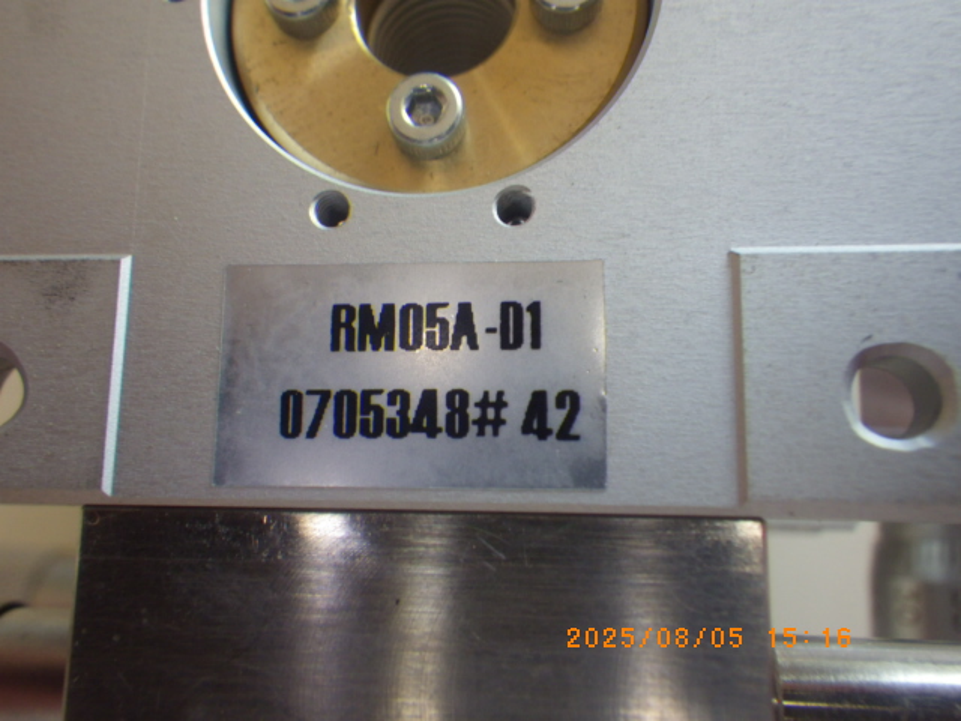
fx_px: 944
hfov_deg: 54.0
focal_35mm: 34
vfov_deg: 41.8
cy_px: 360
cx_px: 480
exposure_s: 1/50
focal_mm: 6.1
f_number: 3.8
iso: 250
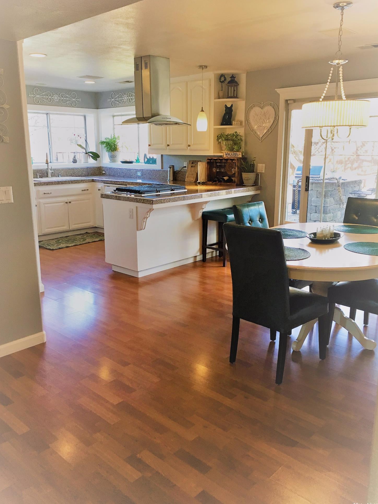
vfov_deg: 60.0
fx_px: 437
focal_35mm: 30
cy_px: 247
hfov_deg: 46.8
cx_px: 183
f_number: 2.2
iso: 40
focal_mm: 4.15
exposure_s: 1/30
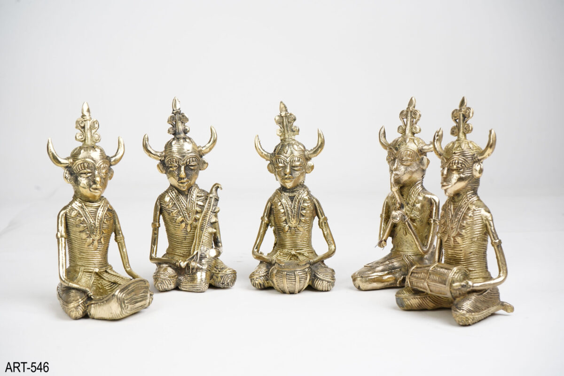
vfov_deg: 24.2
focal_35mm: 56
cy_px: 188
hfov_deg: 35.6
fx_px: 877
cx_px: 282
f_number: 10
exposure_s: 1/125
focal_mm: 56
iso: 800
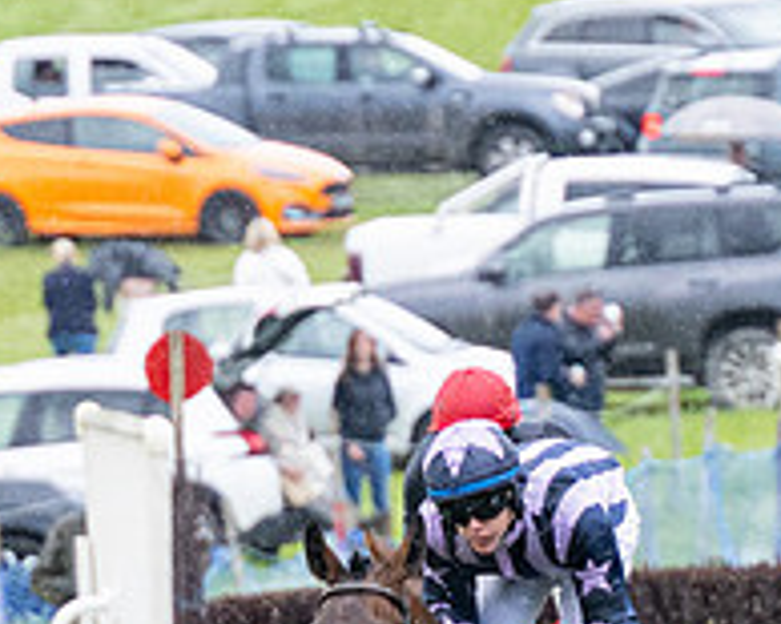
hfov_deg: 2.1
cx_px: 650
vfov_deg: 1.7
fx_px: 21232
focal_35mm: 919
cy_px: 700
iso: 1000
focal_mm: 155
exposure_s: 1/1000
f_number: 4
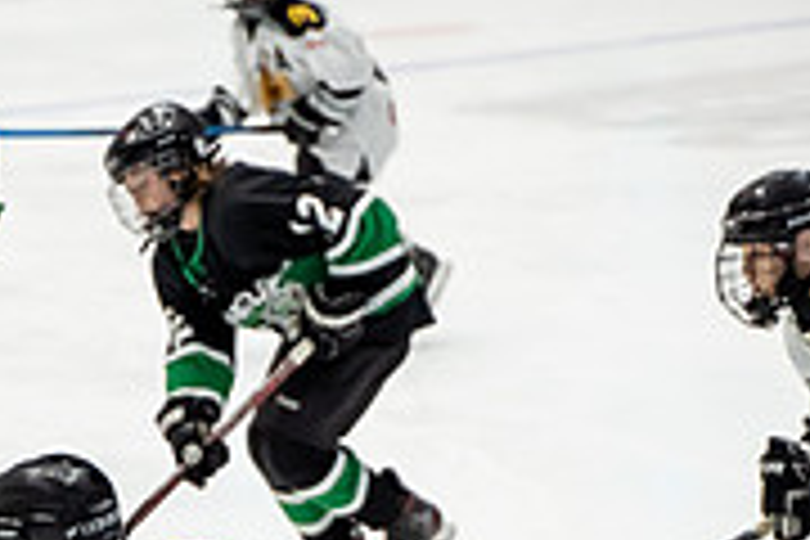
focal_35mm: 242
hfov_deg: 8.5
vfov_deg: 5.6
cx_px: 279
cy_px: 781
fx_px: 5445
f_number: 2.8
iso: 2500
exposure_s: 1/1000
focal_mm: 75
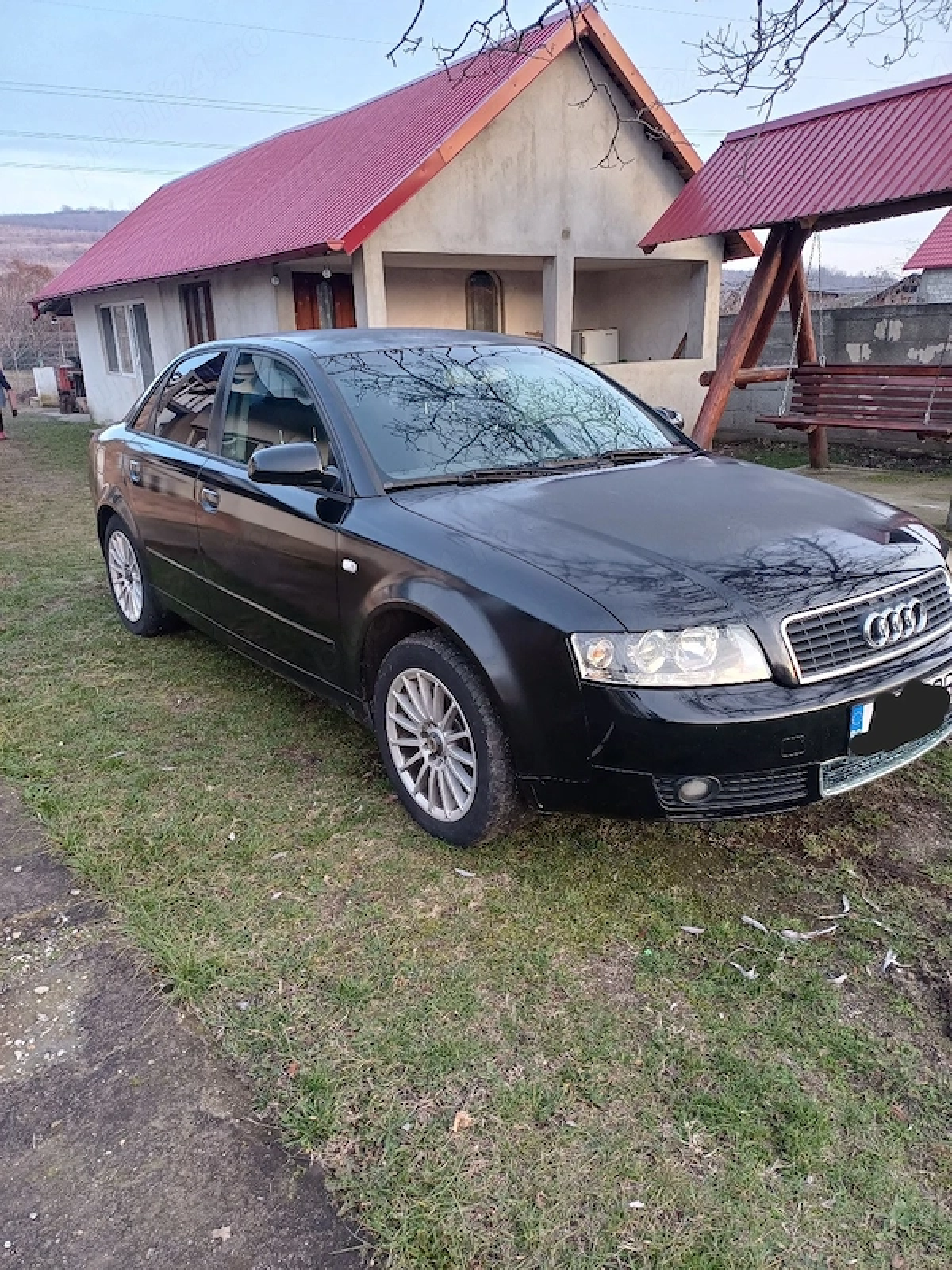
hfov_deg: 54.9
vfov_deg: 69.4
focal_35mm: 25
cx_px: 476
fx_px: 917
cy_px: 635
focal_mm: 4.65
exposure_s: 1/50
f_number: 1.8
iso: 80
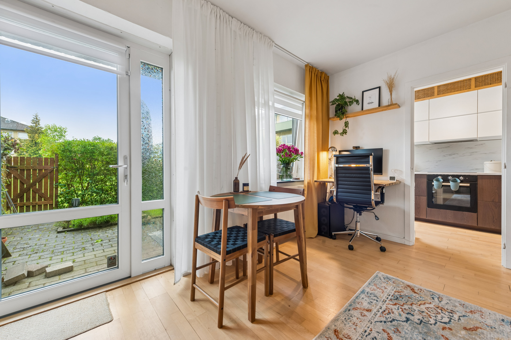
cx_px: 256
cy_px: 170
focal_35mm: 14
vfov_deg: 81.2
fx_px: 199
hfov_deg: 104.3
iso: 320
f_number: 10
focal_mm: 14
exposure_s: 1/6
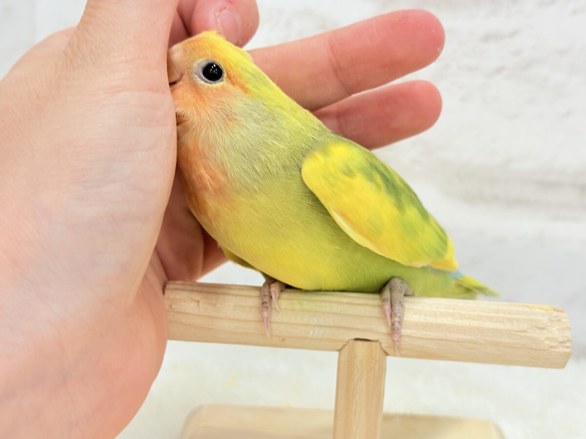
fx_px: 880
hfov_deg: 36.8
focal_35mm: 52
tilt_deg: -13.3
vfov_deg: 28.0
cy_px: 220
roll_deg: -1.9
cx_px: 293
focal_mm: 5.96
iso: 40
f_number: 1.6
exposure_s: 1/50
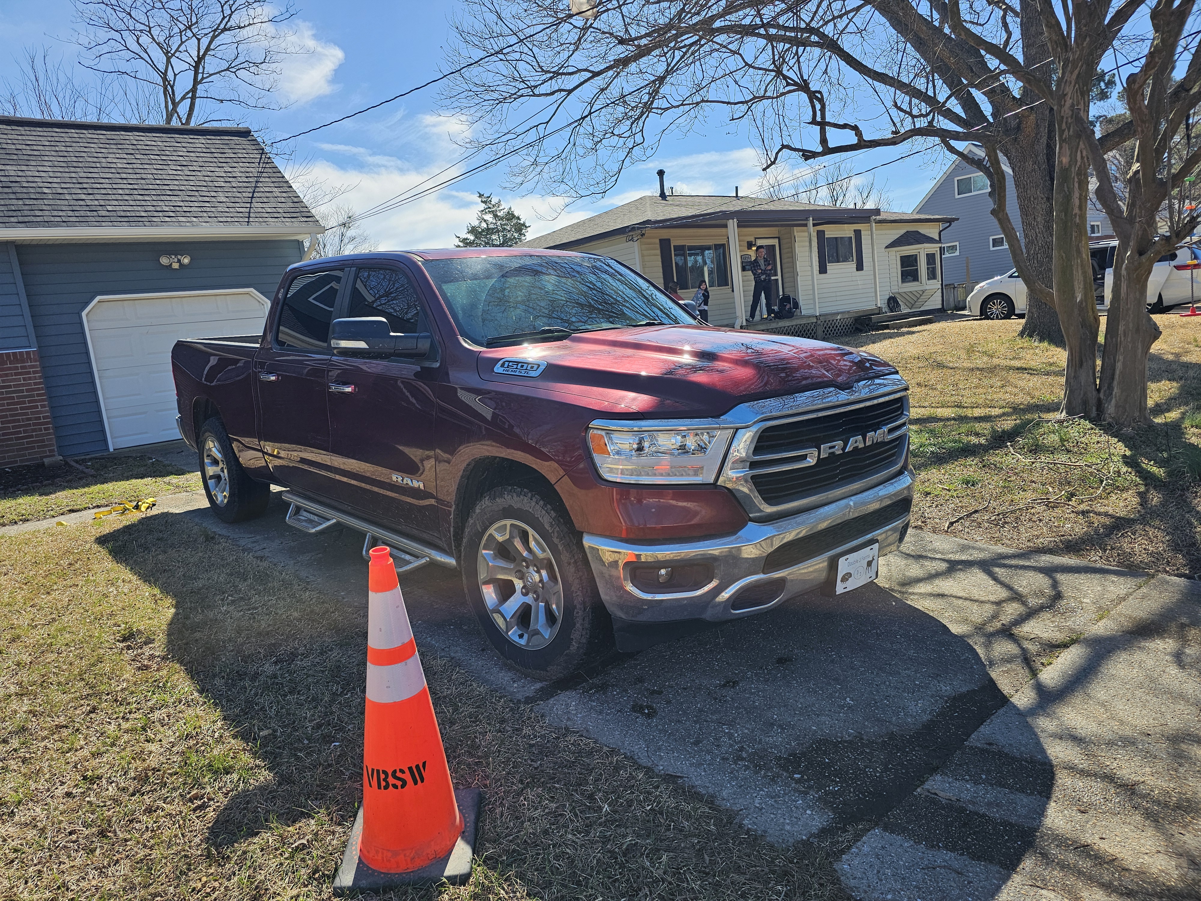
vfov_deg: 58.9
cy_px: 450
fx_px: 798
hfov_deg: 73.9
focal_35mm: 23
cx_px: 600
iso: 40
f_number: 1.7
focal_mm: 6.3
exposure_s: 1/2000
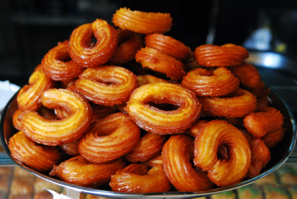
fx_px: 396
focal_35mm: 48
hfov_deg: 41.1
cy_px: 100
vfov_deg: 28.2
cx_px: 148
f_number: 3.5
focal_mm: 32
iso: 400
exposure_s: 1/125
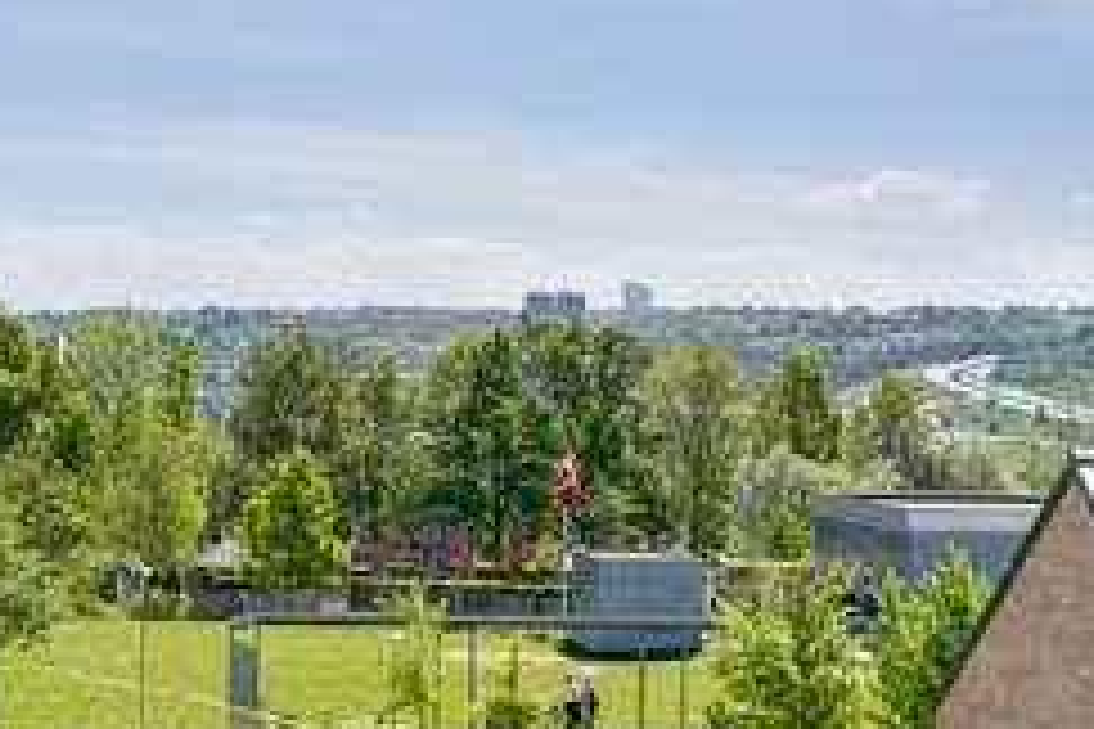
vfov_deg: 7.7
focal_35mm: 179
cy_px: 328
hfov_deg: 11.5
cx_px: 603
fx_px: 5435
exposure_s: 1/1000
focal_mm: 69
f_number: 5.6
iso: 200
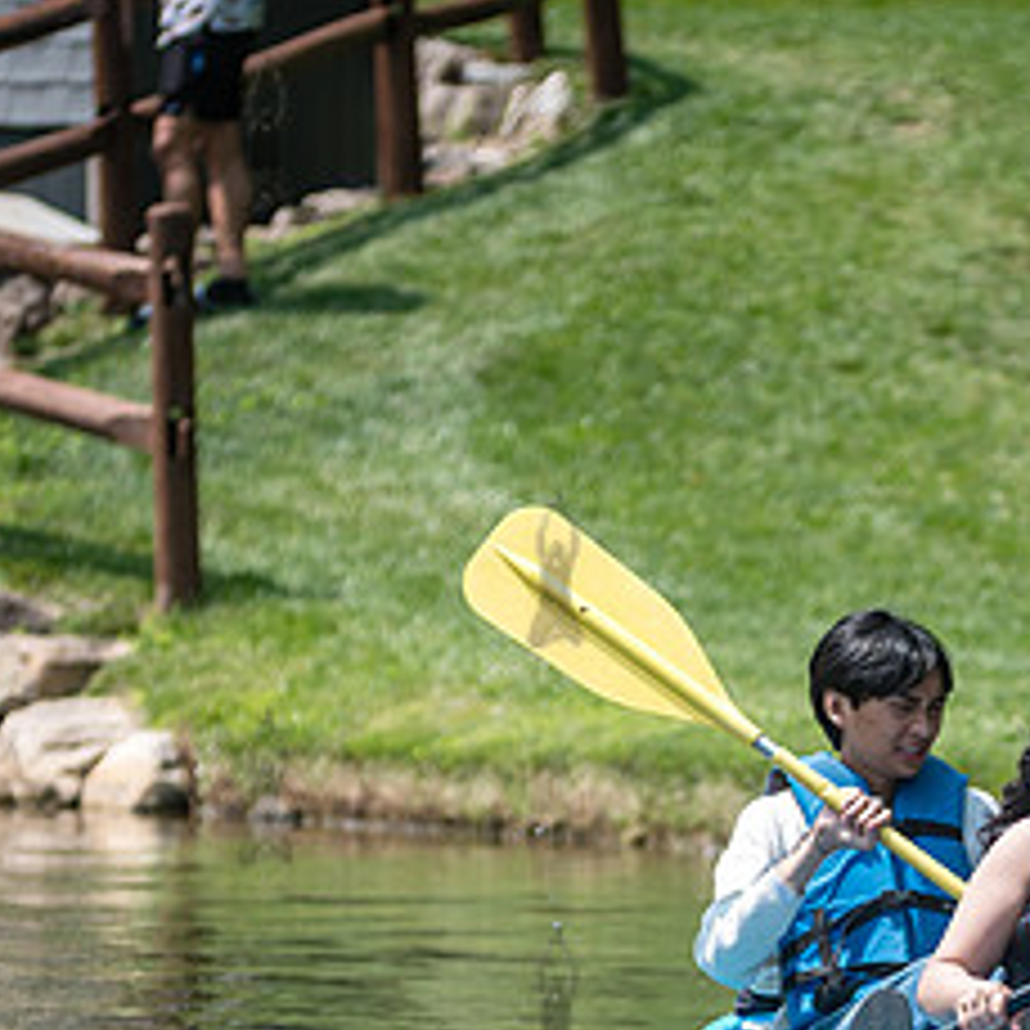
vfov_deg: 3.4
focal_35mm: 519
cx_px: 1168
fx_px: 17472
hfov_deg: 3.4
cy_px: 653
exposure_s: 1/1600
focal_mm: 200
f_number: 4
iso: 200
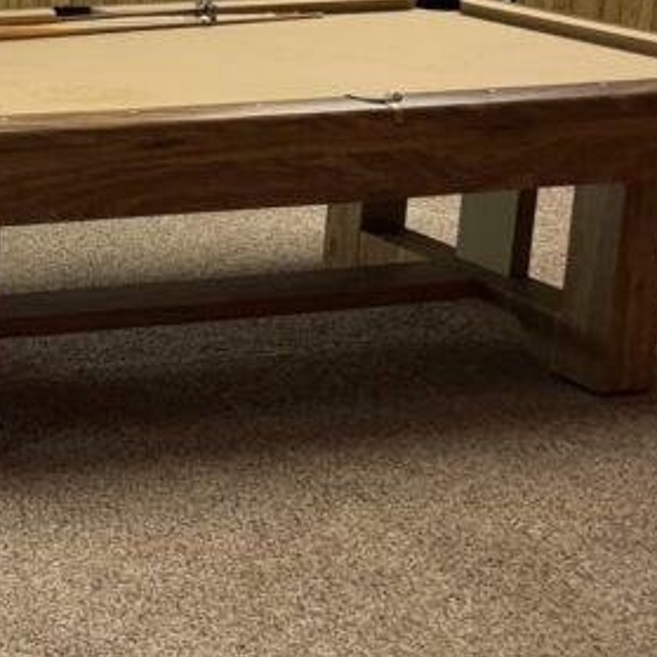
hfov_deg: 18.4
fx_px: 1739
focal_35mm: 81
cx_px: -390
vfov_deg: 21.1
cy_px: 101
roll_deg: -0.5
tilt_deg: -12.0
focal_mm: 6.76
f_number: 1.78
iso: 400
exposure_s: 1/60
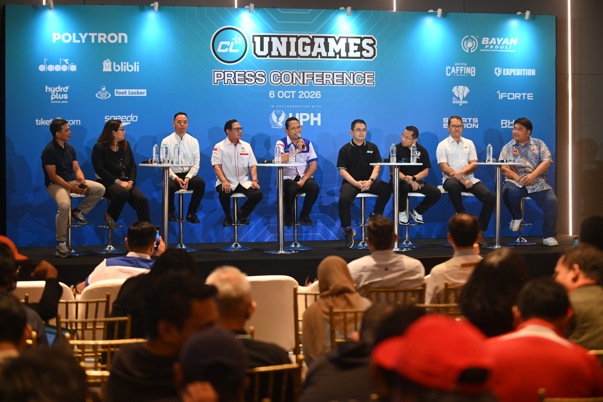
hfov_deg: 26.0
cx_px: 302
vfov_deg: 17.5
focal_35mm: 78
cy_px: 201
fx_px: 1306
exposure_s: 1/160
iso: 1600
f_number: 2.8
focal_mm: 78
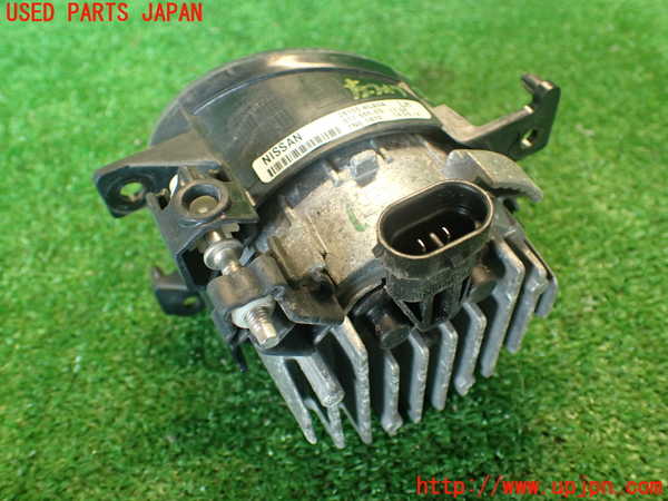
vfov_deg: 44.2
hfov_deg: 56.8
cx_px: 334
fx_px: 618
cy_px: 250
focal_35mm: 32
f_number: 2.4
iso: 320
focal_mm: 5.79
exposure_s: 1/30
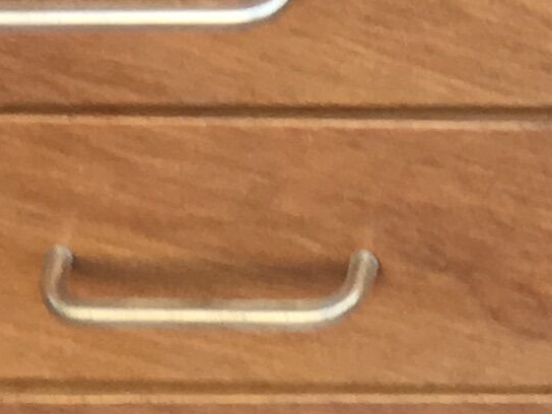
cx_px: 1097
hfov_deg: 8.7
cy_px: -518
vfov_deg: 6.6
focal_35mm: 215
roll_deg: -3.1
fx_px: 3428
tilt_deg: -42.2
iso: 32
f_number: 2.2
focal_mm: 4.15
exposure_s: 1/100
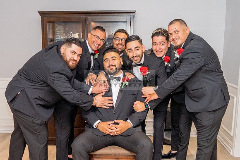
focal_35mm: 43
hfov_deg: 45.1
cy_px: 101
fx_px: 289
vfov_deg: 30.8
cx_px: 110
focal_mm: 24
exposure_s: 1/160
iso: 640
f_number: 4
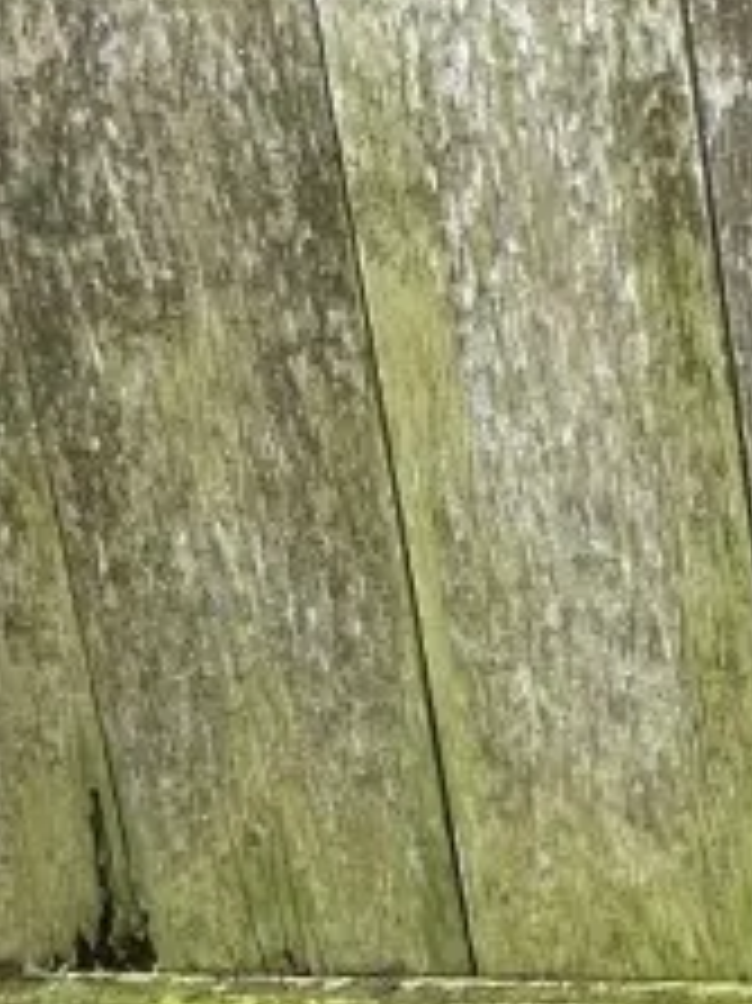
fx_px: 3653
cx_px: 1747
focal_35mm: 126
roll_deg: -0.5
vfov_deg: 15.0
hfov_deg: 10.3
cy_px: -248
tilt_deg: -20.9
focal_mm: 4.2
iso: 32
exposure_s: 1/131
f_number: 1.6
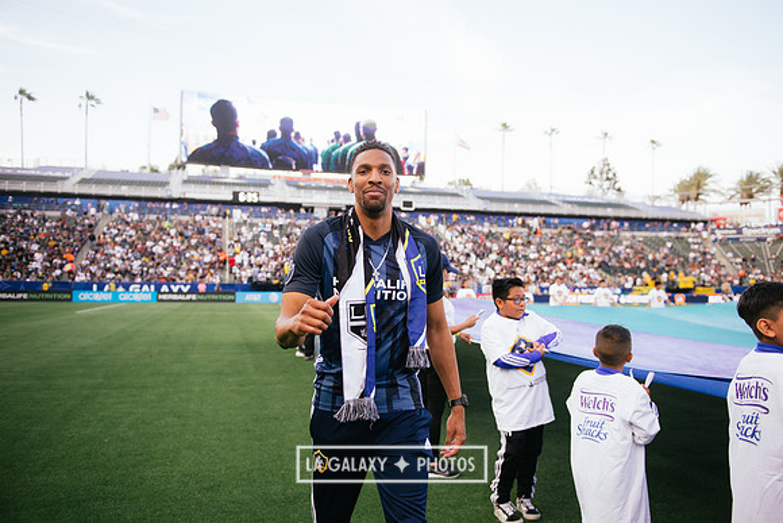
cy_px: 262
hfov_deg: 60.3
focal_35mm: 31
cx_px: 392
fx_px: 674
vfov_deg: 42.3
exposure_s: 1/800
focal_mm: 31
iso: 400
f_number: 2.8
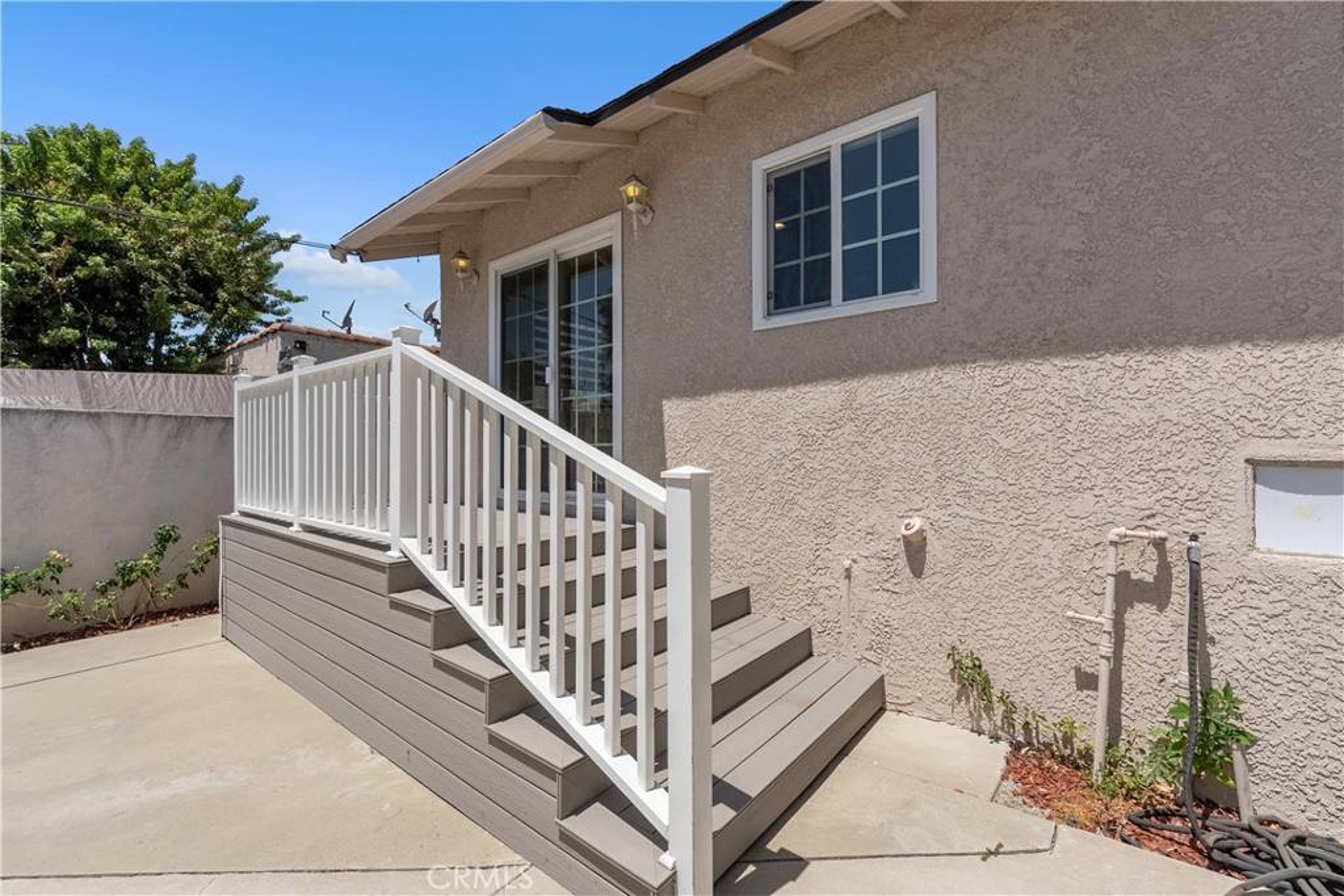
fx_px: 523
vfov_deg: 81.2
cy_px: 448
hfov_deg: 104.2
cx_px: 672
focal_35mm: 14
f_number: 13
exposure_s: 1/400
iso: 100
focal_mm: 14
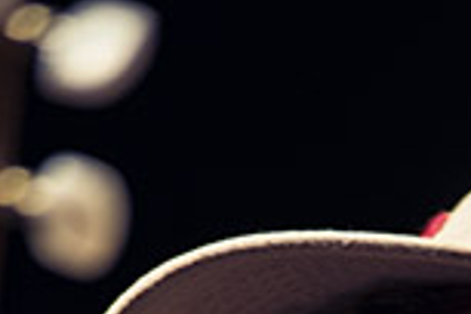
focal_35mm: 944
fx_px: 12350
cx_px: 568
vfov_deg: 1.4
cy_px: 1031
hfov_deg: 2.2
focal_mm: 200
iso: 640
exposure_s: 1/250
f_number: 2.8
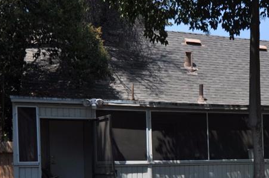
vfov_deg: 23.7
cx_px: 265
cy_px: 175
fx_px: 408
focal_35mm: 55
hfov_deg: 33.6
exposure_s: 1/320
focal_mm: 11
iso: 200
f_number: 9
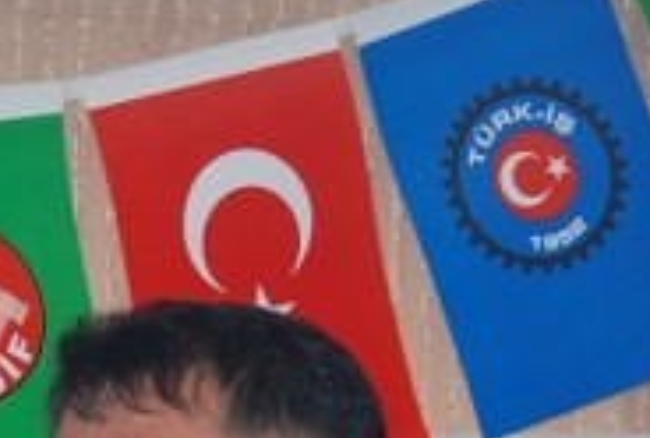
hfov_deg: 4.5
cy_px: 708
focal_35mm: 456
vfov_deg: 3.0
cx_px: 49
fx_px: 8260
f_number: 5
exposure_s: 1/60
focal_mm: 70
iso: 200
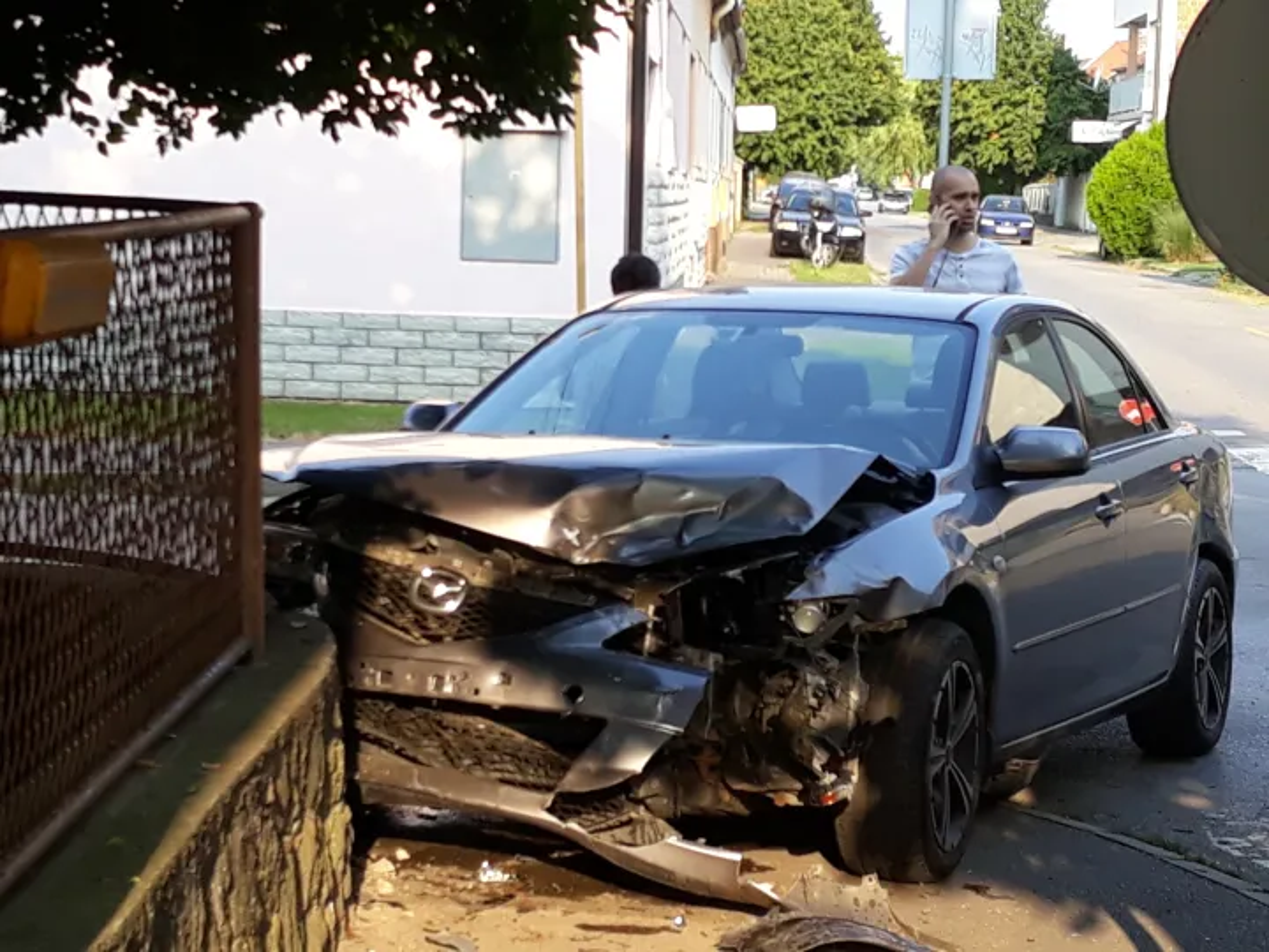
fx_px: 990
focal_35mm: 27
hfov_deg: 65.3
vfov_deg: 51.4
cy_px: 476
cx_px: 634
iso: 40
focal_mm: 3.71
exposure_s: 1/364
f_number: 1.7
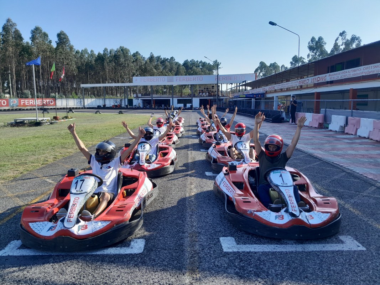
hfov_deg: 67.3
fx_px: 285
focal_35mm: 26
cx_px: 190
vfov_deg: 53.1
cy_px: 142
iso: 40
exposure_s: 1/300
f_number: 1.8
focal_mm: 3.98
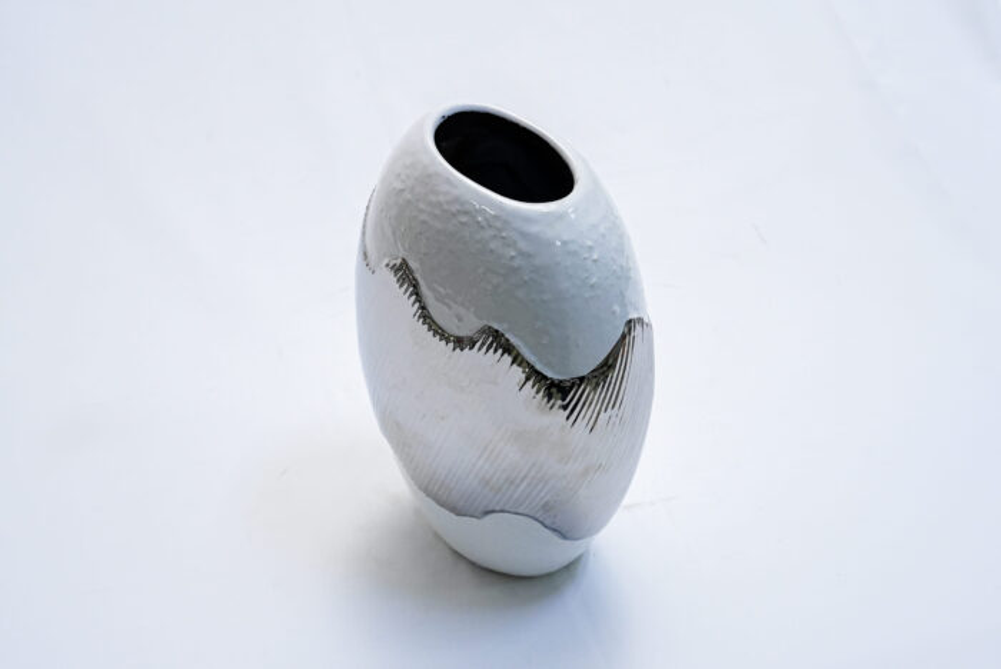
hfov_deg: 41.1
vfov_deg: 28.1
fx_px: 1336
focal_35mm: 48
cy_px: 334
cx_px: 500
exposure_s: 1/125
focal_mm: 48
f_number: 13
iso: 3200
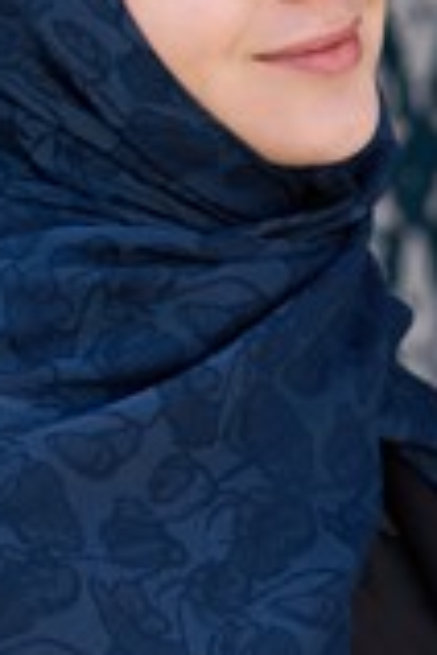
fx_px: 5863
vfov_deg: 6.4
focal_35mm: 322
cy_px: 470
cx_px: 198
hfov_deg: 4.3
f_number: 4.5
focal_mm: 110
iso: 200
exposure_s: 1/200
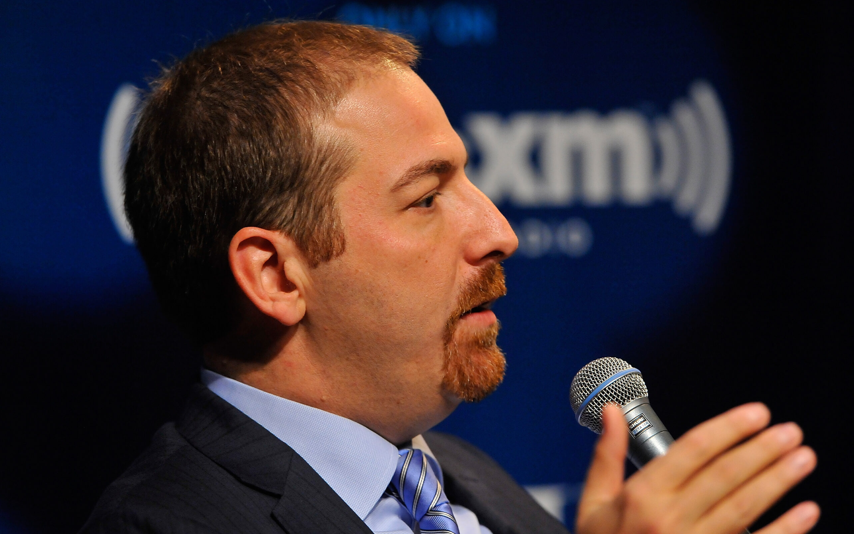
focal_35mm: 306
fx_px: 7123
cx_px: 427
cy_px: 280
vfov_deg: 4.3
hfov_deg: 6.9
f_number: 5
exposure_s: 1/200
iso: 3200
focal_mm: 300
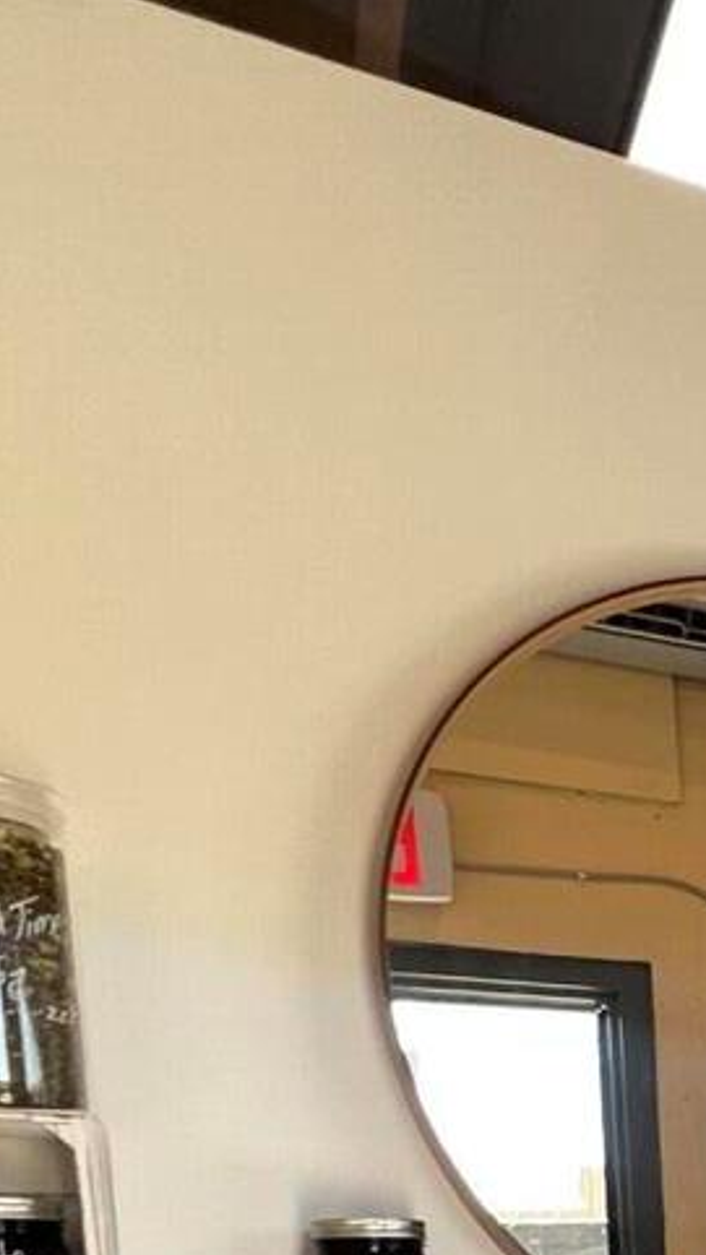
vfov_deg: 35.3
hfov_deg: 18.6
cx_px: 1331
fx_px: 1565
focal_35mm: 47
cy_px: 1476
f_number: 1.8
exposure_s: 1/120
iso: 40
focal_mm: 1.57
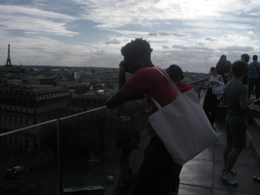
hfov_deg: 51.4
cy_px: 98
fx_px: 270
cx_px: 130
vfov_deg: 39.7
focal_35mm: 36
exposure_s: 1/794
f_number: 5.6
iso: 64
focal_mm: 6.3
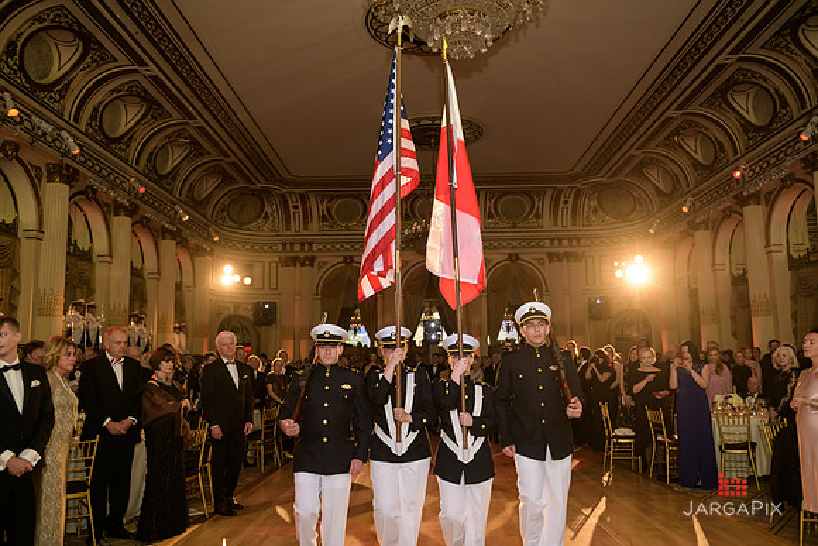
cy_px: 273
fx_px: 659
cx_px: 409
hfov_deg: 63.6
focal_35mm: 29
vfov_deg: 45.0
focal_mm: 29
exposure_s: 1/125
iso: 1600
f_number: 3.2
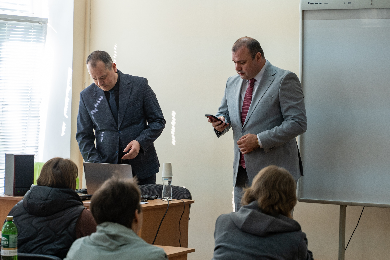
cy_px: 130
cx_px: 195
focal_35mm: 112
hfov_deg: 18.3
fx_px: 1213
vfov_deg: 12.2
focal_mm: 75
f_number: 4
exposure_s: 1/125
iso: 320
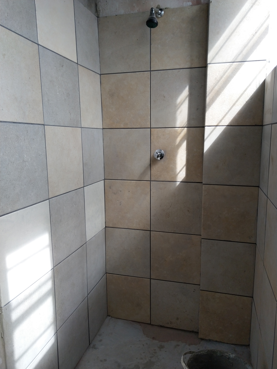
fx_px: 267
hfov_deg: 54.9
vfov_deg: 69.4
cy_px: 184
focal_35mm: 25
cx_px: 138
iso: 100
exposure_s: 1/336
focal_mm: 4.28
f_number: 1.75
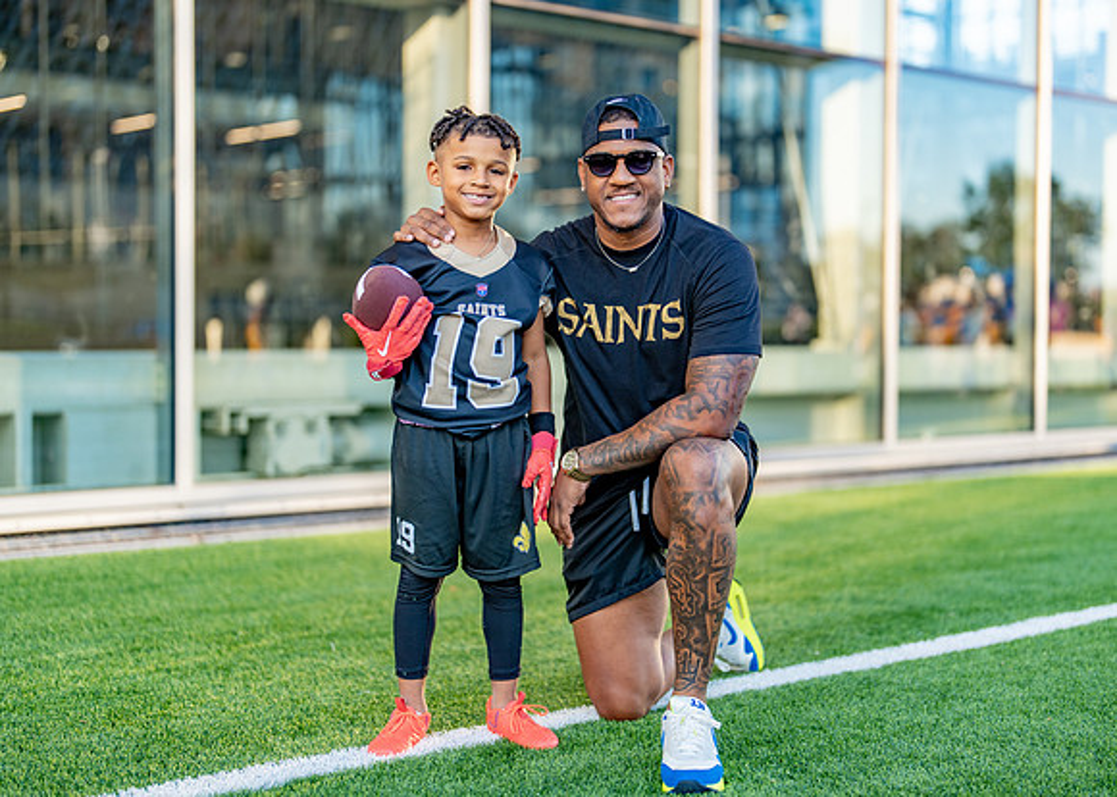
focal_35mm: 56
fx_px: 1764
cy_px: 385
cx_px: 608
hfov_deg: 35.1
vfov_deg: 25.5
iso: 100
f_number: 1.2
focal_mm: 50
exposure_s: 1/800
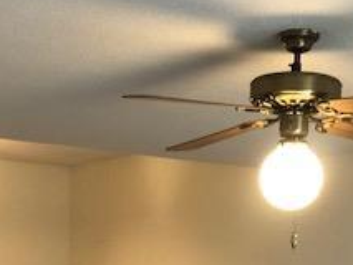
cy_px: 328
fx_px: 857
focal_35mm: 84
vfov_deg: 16.7
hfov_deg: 23.3
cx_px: 157
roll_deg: -1.6
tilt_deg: -3.9
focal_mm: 4
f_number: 1.8
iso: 40
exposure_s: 1/20
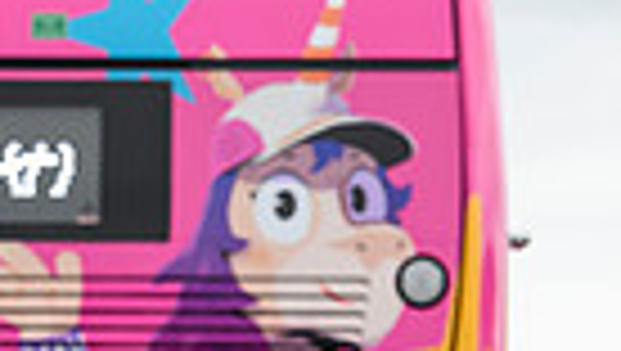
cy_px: 945
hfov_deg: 7.6
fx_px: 4665
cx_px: 130
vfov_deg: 4.2
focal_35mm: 283
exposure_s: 1/800
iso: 800
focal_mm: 83
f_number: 3.5
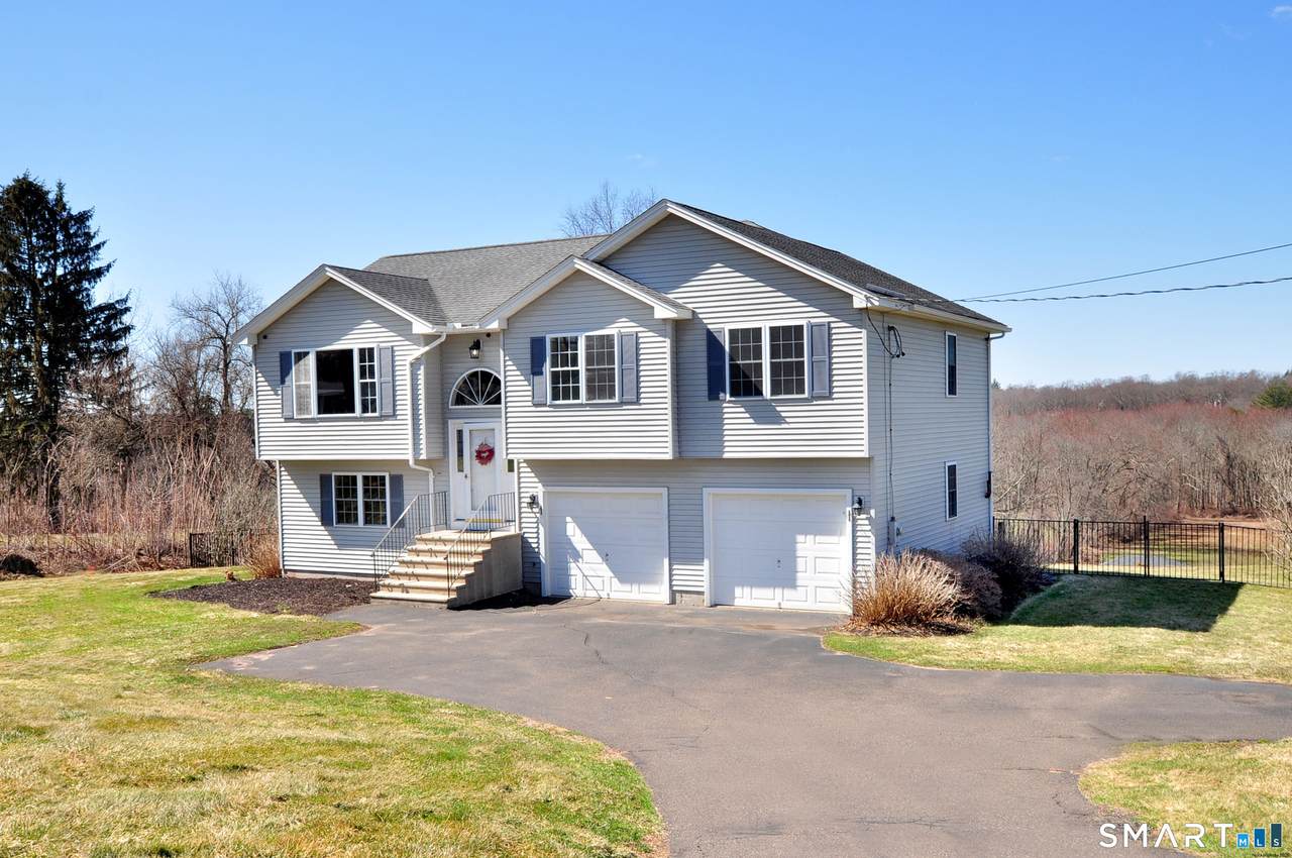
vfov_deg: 43.5
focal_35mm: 30
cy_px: 429
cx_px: 646
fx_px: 1075
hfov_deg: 62.0
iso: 200
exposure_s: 1/250
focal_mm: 20
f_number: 8
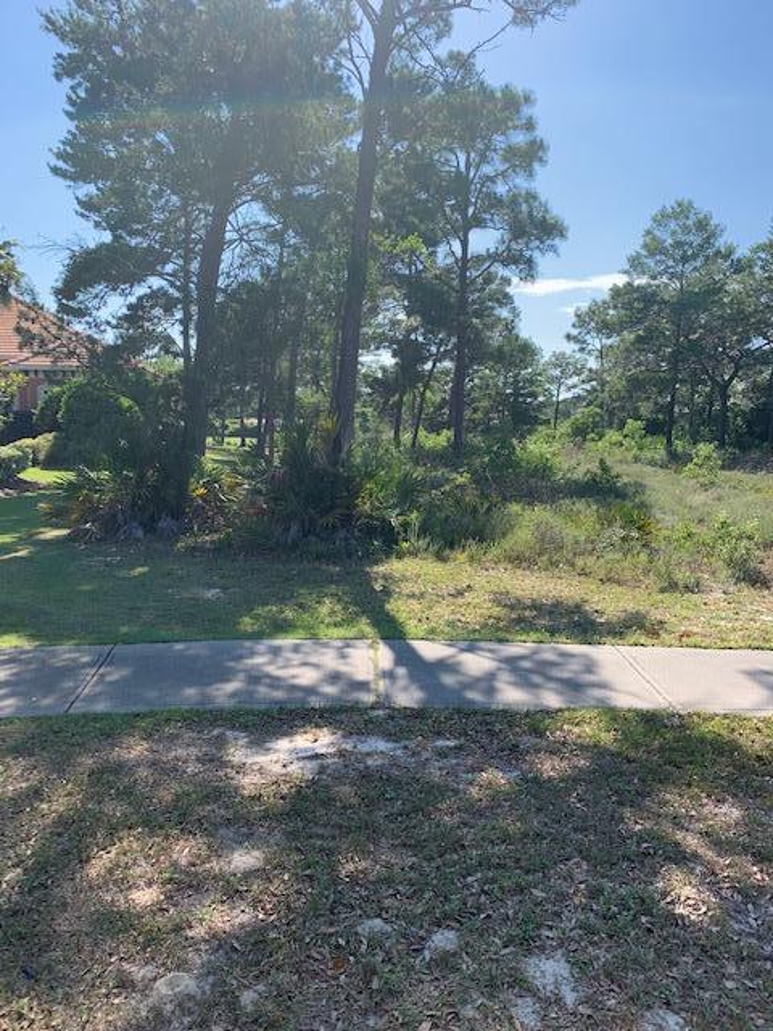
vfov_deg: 67.3
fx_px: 774
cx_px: 386
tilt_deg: -5.6
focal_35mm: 26
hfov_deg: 53.1
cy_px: 516
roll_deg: +0.3
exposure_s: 1/1065
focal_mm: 4.25
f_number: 1.8
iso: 25
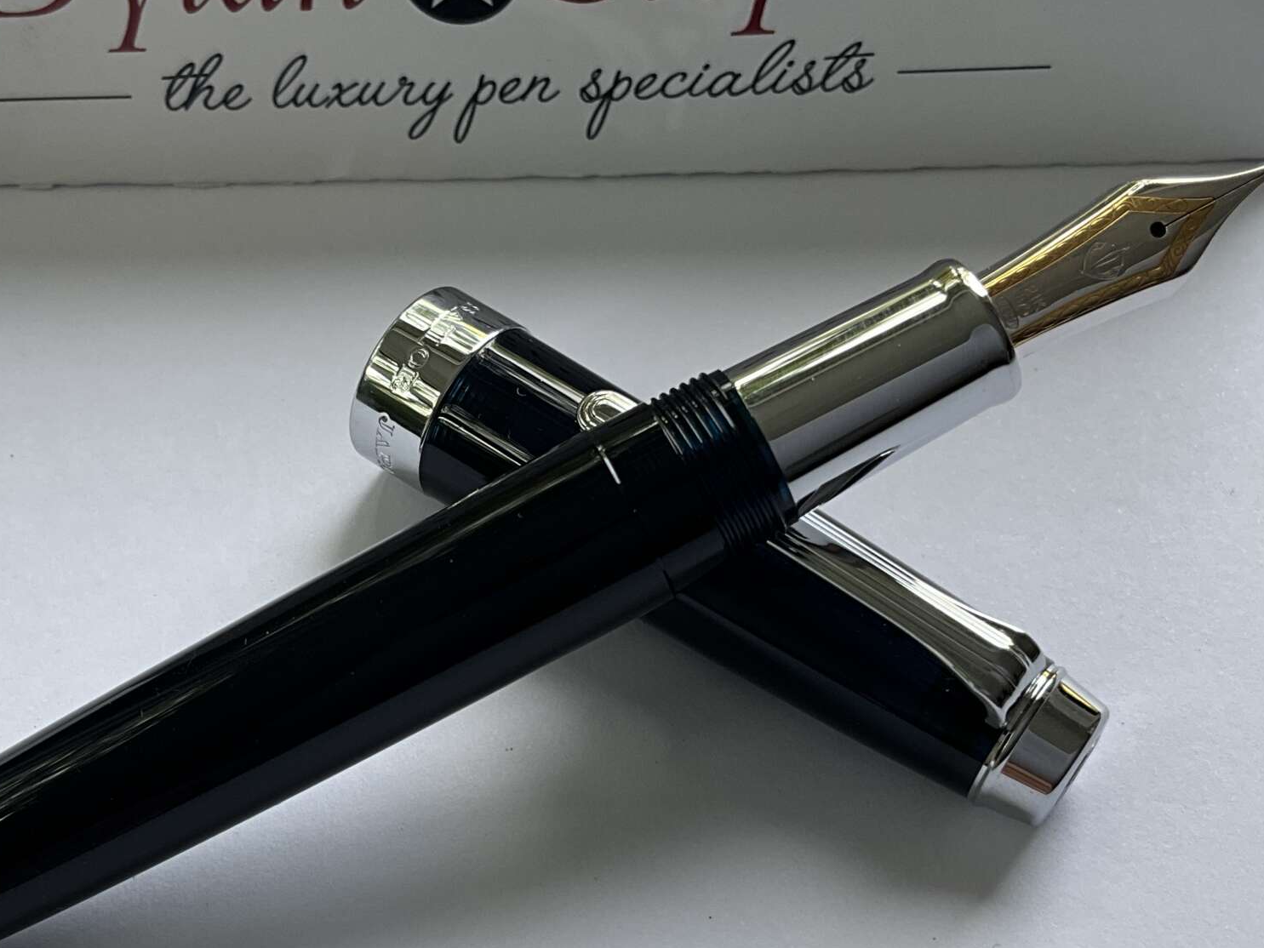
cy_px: 624
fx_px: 1826
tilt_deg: -57.8
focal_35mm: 50
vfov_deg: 28.9
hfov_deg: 38.0
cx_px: 506
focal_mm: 3
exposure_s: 1/122
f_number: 1.8
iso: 32
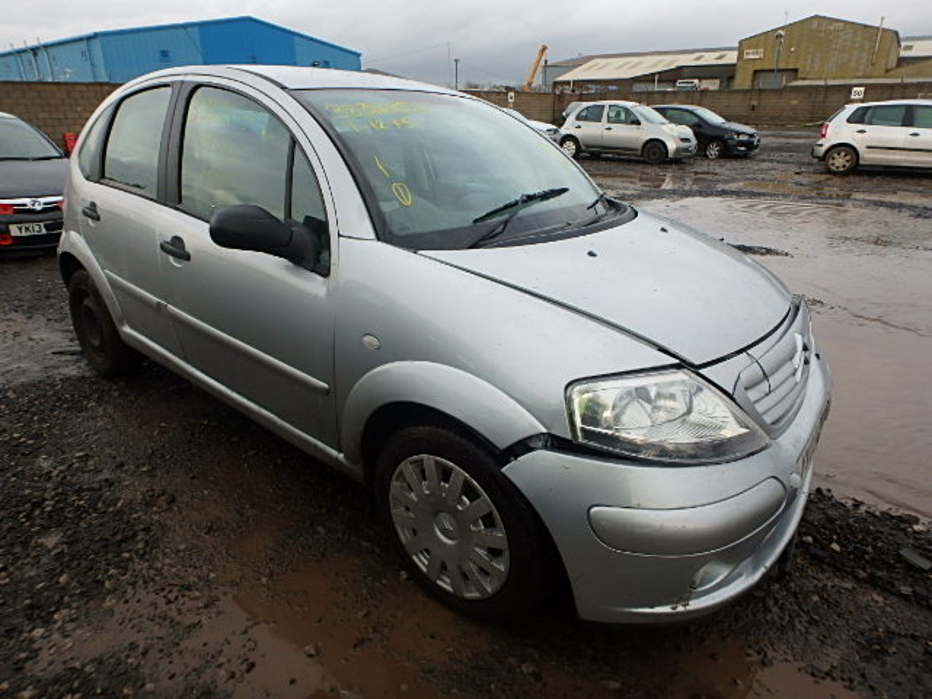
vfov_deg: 63.4
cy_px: 350
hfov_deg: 79.0
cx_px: 466
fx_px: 565
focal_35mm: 21
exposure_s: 1/200
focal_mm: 3.7
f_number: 3.5
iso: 125
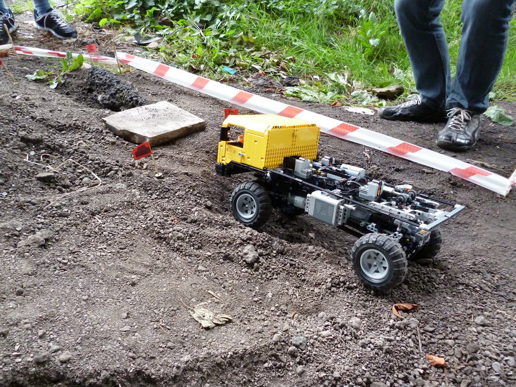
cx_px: 258
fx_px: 417
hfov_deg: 63.4
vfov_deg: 49.7
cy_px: 194
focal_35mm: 28
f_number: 3.1
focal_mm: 5
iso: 400
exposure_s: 1/60
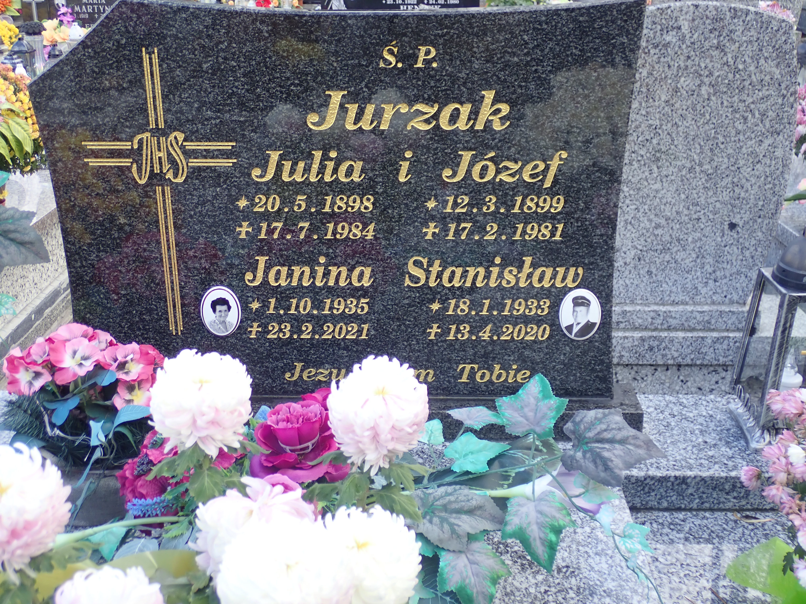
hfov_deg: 46.8
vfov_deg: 36.0
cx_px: 403
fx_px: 931
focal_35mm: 40
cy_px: 302
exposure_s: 1/100
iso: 100
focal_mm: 7.34
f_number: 2.8
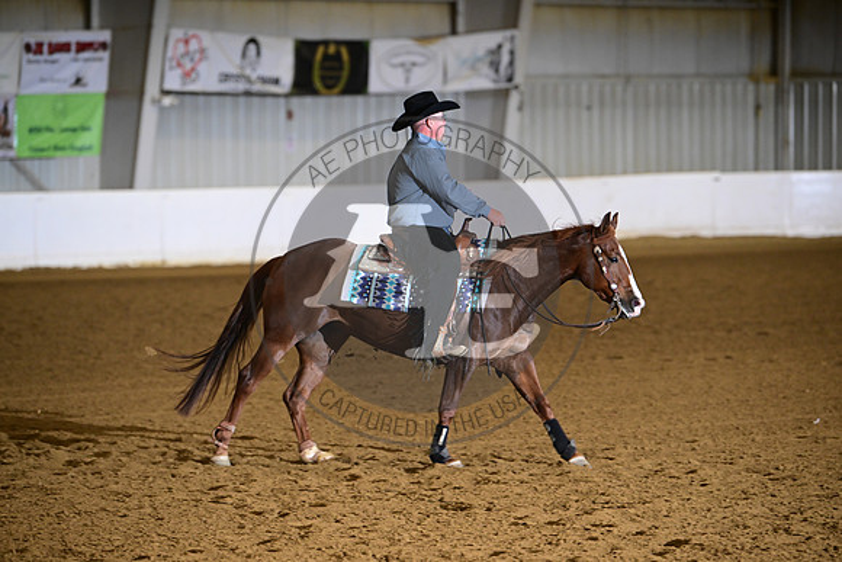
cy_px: 281
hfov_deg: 10.3
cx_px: 421
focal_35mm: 200
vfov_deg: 6.9
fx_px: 4679
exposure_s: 1/200
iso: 2500
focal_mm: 200
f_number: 4
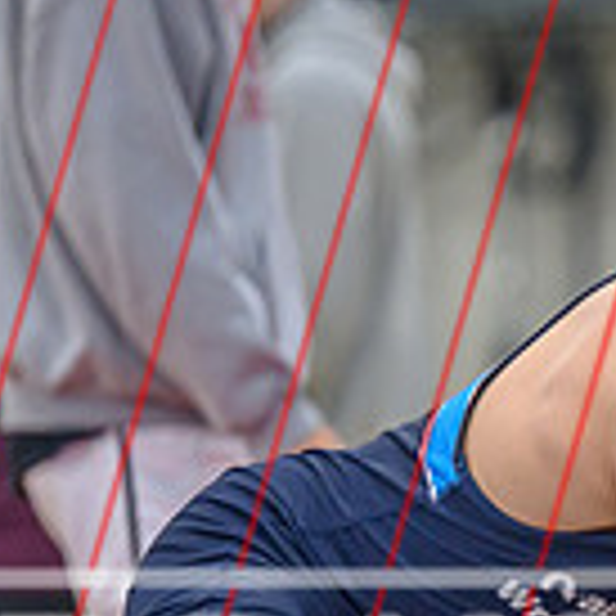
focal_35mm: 668
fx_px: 13449
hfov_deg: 2.6
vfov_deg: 2.6
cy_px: 601
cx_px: 1068
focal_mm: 135
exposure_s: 1/640
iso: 1800
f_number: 2.8
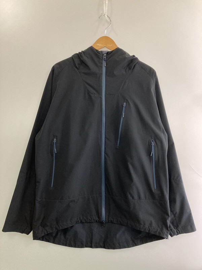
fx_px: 218
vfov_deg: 63.4
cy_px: 135
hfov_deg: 49.7
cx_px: 101
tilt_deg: -21.1
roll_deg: -1.4
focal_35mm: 28
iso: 250
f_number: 1.8
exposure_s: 1/33
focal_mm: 3.99
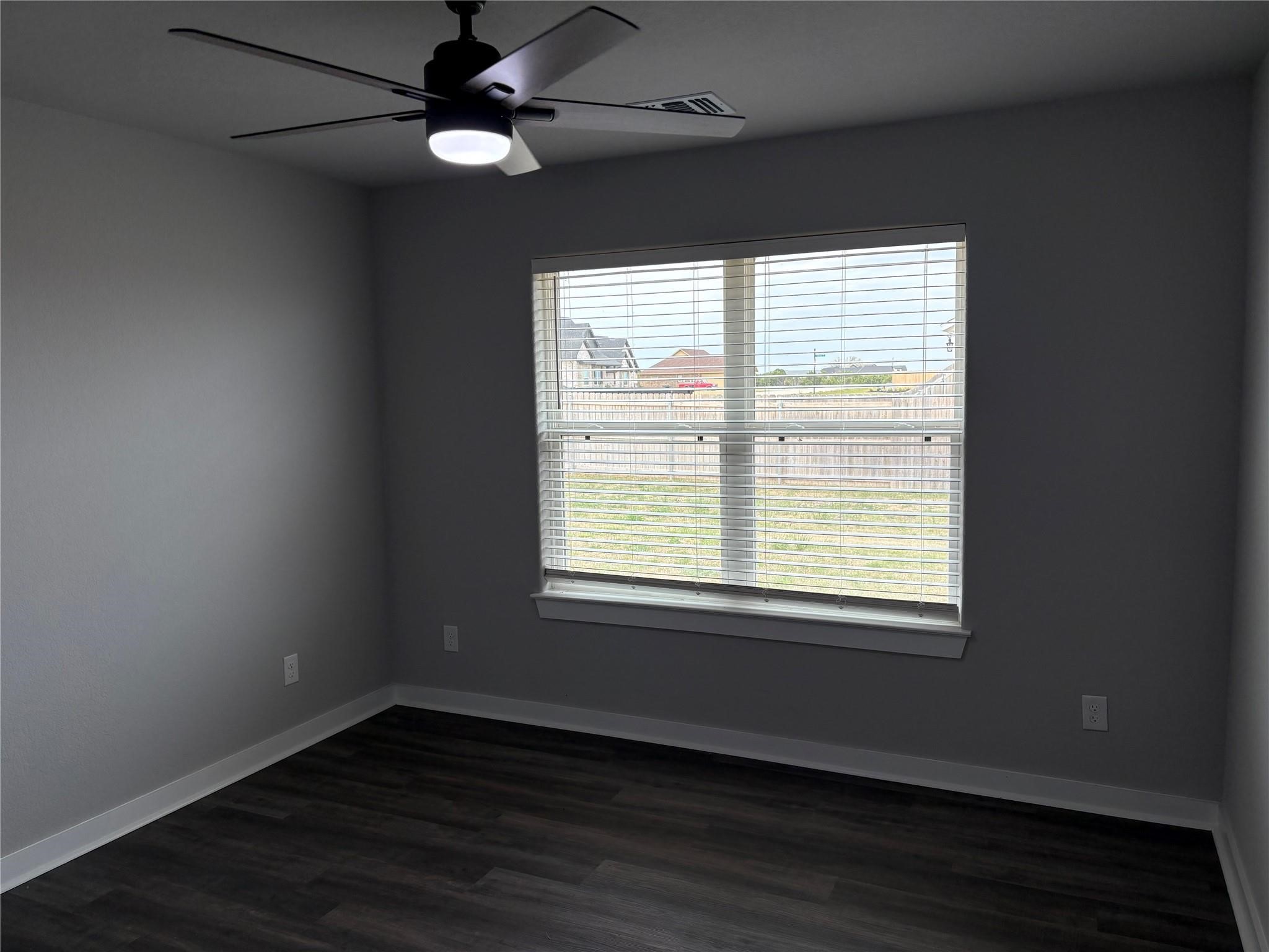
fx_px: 953
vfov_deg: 53.1
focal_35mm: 26
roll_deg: +1.6
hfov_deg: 67.3
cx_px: 634
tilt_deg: -5.1
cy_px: 476
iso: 50
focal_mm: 5.96
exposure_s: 1/397
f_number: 1.6
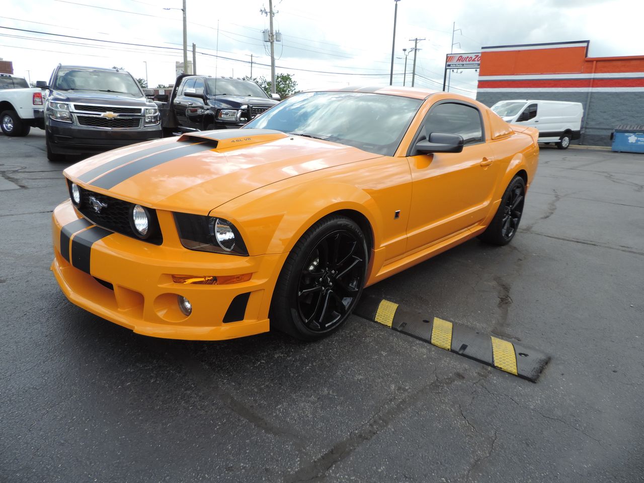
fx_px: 446
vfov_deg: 56.8
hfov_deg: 71.6
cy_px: 242
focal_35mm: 24
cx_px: 322
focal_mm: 4.3
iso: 80
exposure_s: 1/500
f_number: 3
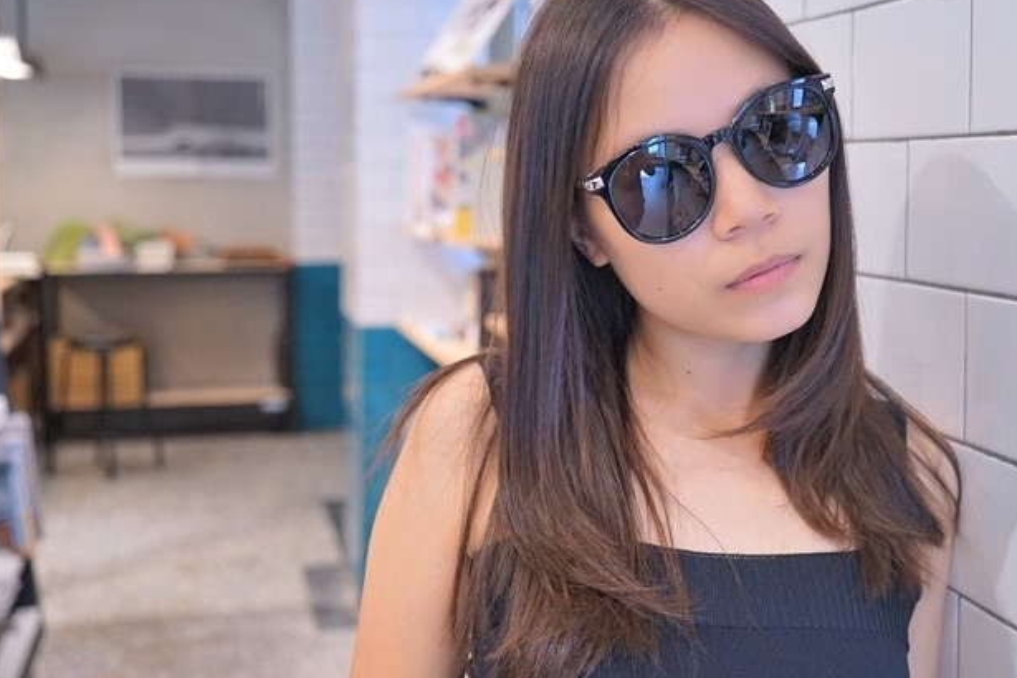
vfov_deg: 25.9
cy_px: 259
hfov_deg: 37.9
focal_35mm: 52
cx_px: 653
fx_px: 1469
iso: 1600
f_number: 4
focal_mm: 40
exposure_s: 1/30
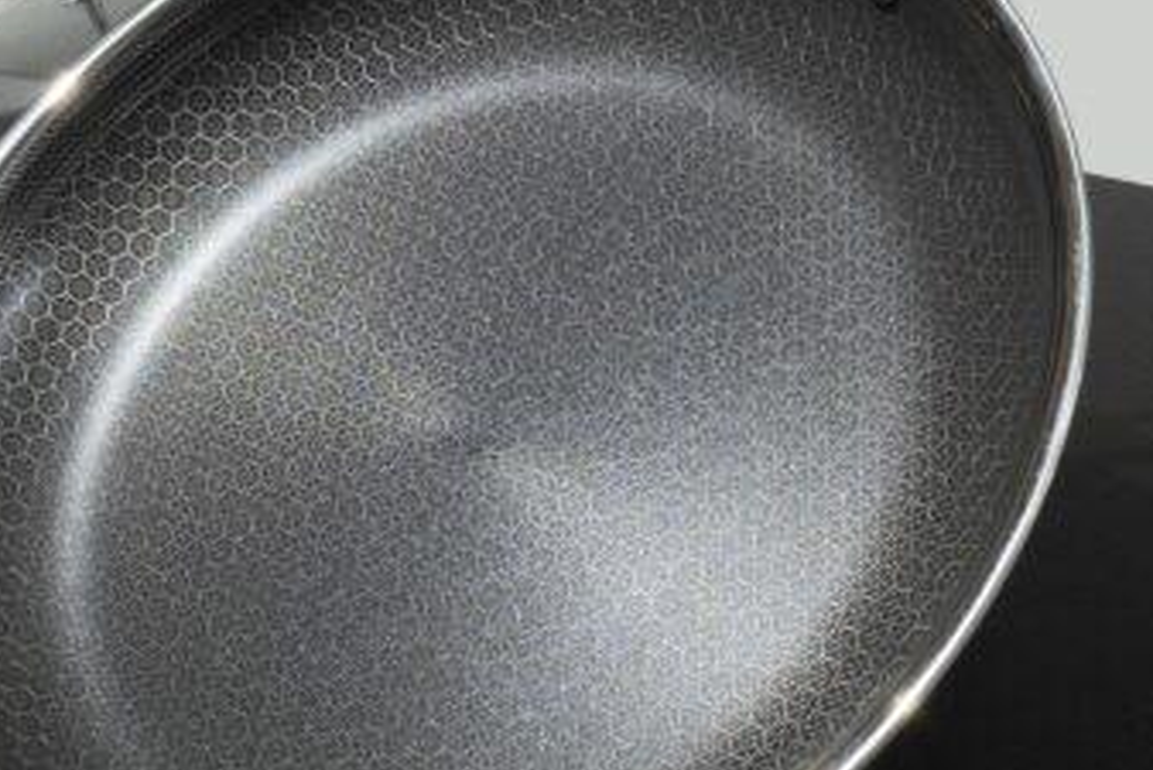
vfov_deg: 18.6
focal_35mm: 73
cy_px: 217
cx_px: 356
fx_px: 2339
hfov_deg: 27.5
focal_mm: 24
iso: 5000
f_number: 10
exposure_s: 1/100
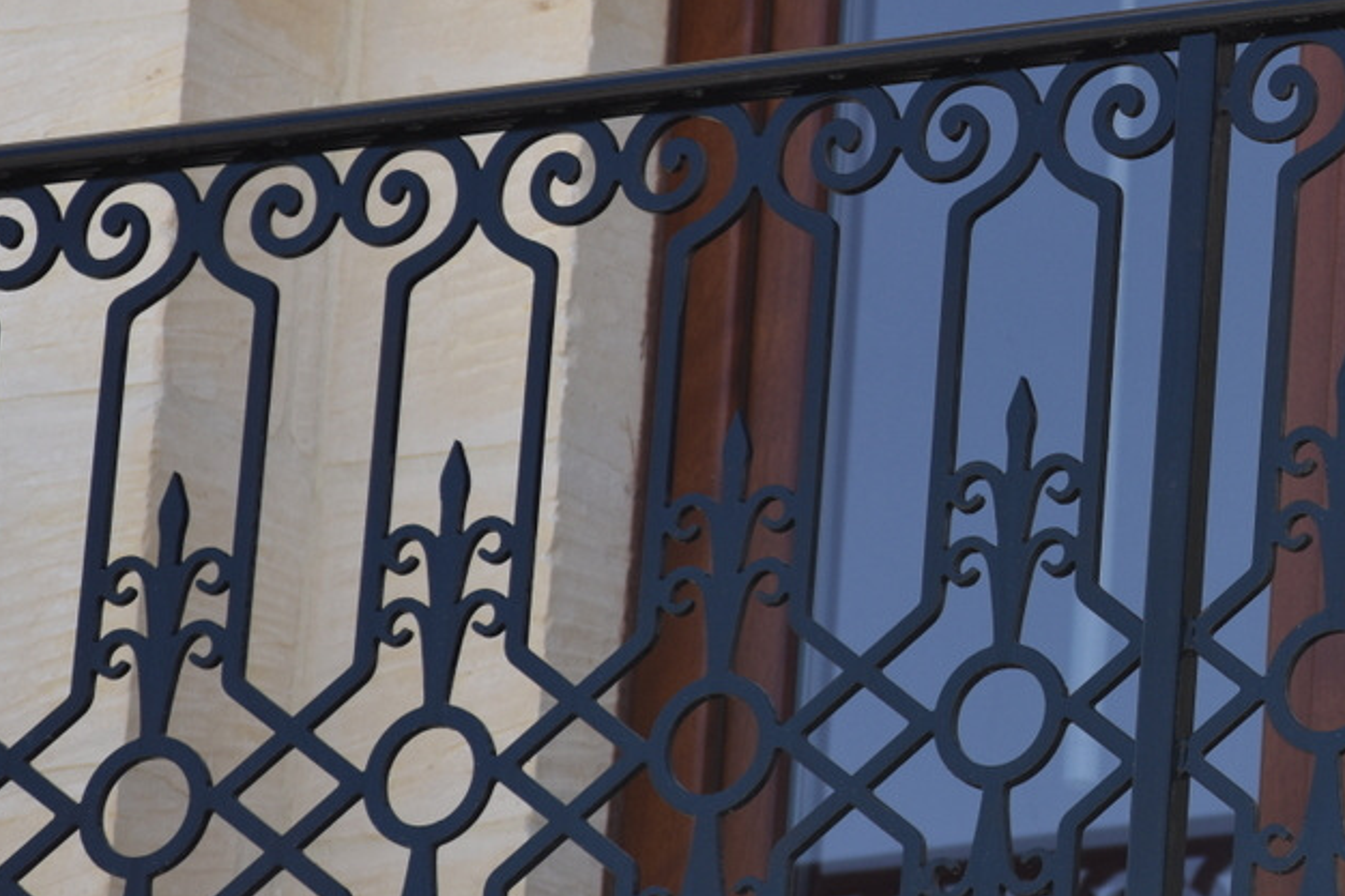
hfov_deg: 4.3
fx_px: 17666
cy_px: 157
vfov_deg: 2.9
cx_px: 1571
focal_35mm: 473
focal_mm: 185
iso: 200
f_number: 5.6
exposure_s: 1/1000
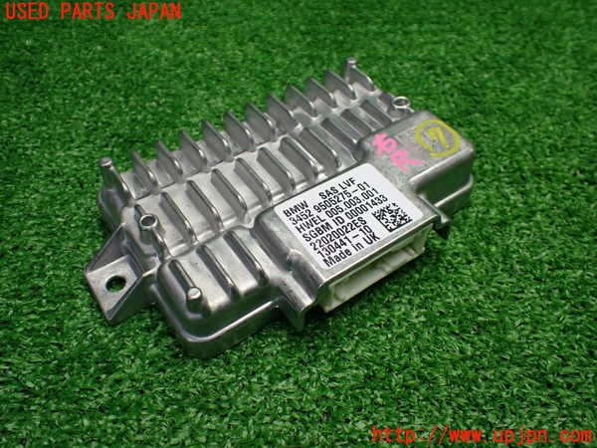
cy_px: 224
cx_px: 298
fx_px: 517
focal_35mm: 30
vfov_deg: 46.8
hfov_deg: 60.0
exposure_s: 1/125
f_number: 2.3
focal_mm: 5.4
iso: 250
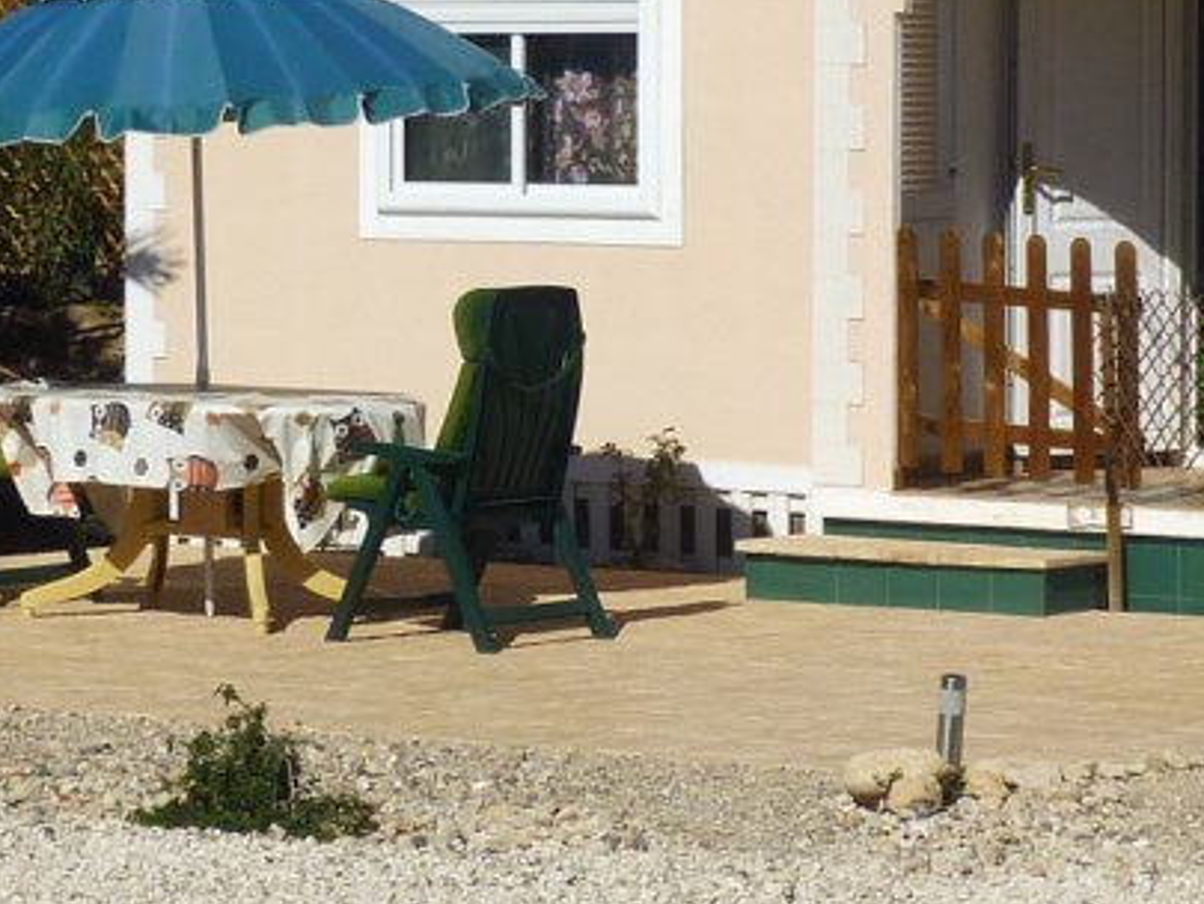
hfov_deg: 12.8
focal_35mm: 154
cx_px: 826
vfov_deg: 9.6
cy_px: 152
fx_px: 5358
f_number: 10
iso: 100
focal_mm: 6.9
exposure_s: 1/320
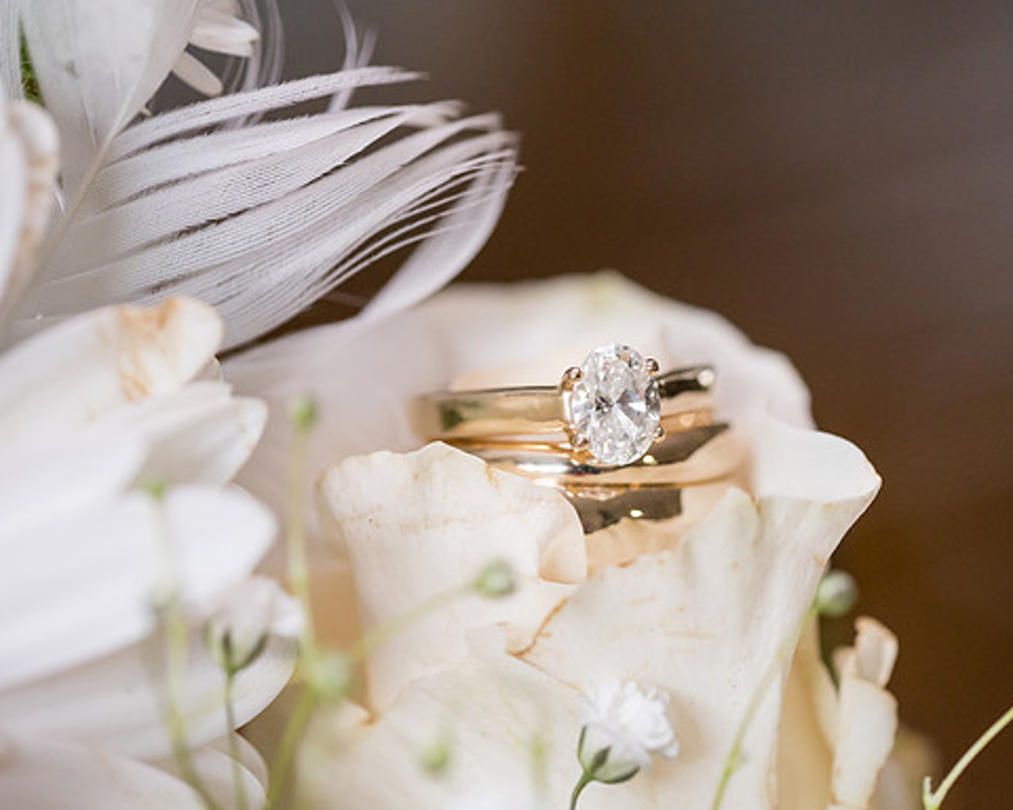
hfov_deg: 16.2
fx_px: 3568
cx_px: 591
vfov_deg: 13.0
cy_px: 404
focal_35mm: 119
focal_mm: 105
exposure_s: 1/320
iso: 4000
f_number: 8
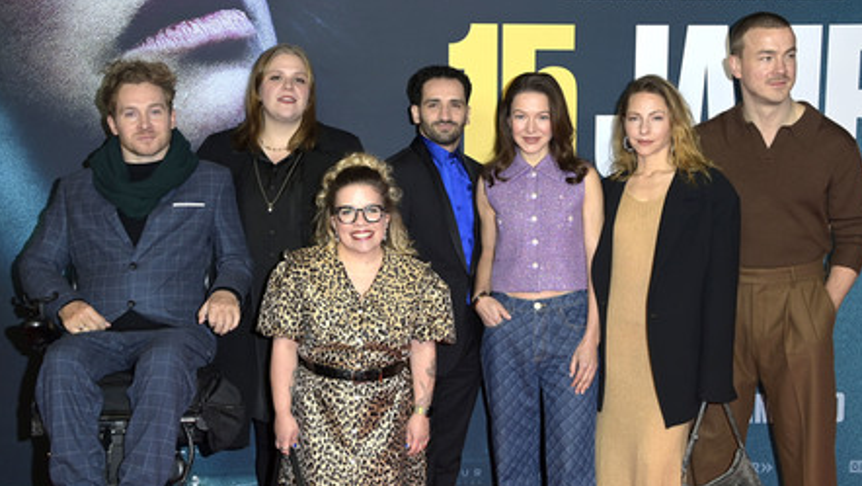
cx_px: 436
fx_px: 1075
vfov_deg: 25.5
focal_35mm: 47
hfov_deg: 43.7
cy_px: 258
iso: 640
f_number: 5.6
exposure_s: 1/250
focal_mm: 44
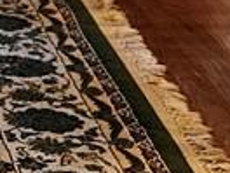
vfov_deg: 8.3
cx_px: -558
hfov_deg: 8.4
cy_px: -36
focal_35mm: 178
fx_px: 1183
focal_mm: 5.4
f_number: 1.8
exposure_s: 1/30
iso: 500
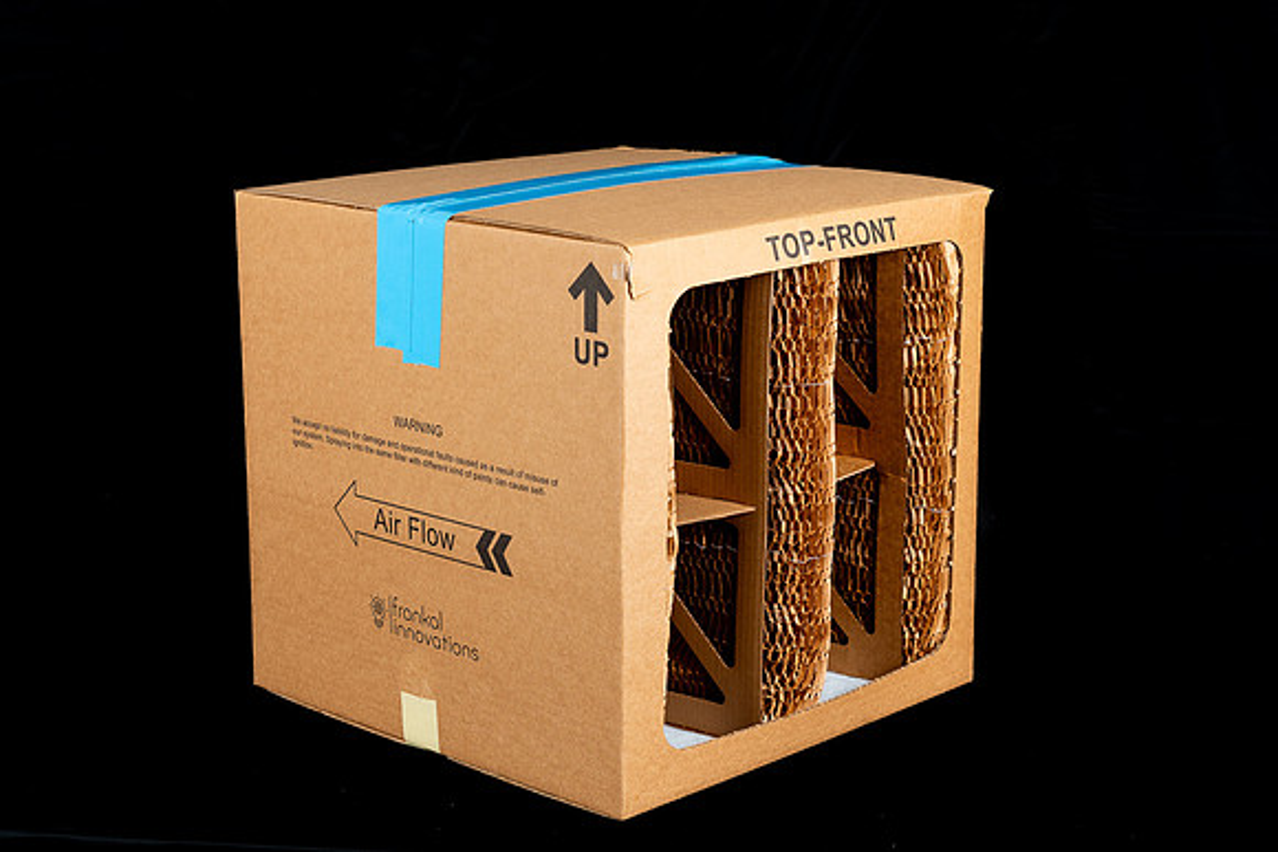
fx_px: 2485
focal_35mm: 70
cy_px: 426
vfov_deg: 19.5
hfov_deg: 28.8
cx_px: 639
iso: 160
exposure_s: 1/125
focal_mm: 70
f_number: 8
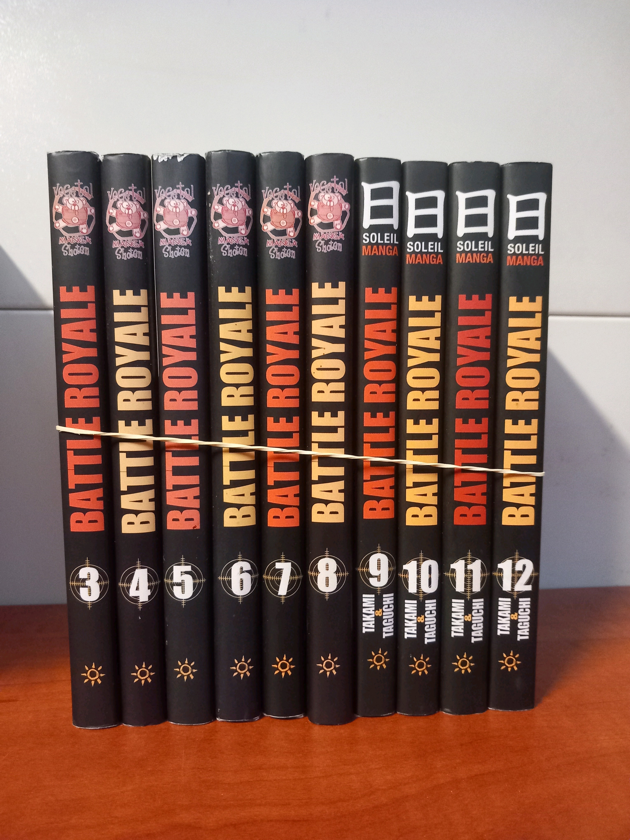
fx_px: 655
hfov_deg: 51.4
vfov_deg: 65.3
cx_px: 315
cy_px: 420
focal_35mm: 27
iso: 800
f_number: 1.8
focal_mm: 4
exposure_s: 1/16.7
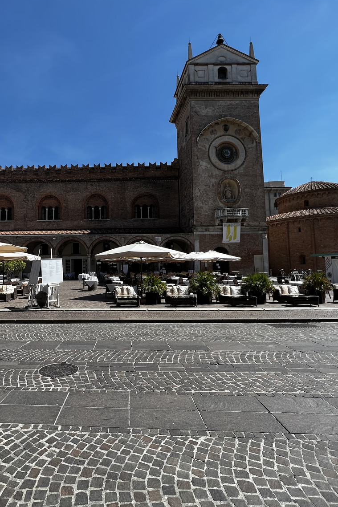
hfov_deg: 62.6
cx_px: 107
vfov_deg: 86.9
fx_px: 268
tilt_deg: +4.7
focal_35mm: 19
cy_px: 247
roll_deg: +0.8
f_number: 1.8
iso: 32
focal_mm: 1.57
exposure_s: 1/1167
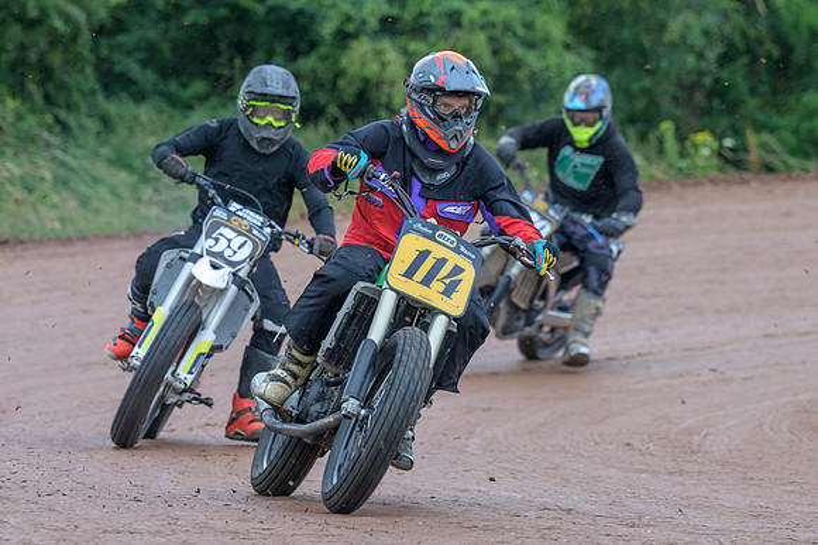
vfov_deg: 4.3
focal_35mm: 320
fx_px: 7264
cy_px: 270
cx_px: 413
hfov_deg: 6.4
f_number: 4
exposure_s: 1/400
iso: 200
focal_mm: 175
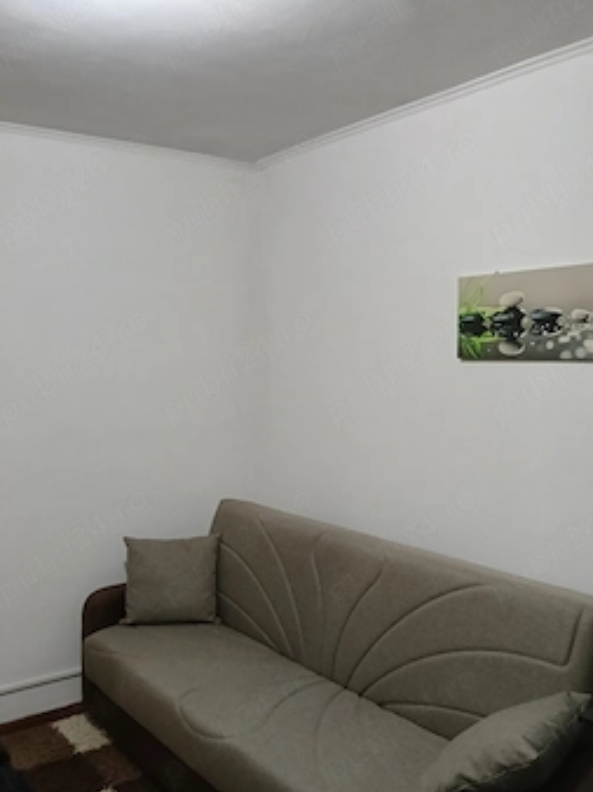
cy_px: 405
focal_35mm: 32
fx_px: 732
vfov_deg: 56.8
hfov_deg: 44.1
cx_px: 319
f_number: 1.8
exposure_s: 1/50
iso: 640
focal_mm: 3.98
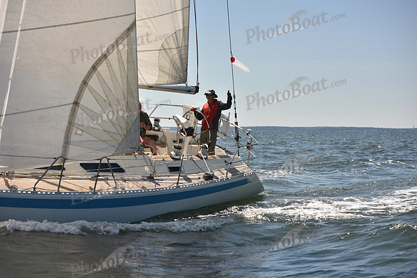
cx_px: 208
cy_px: 139
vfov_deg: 19.5
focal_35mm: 70
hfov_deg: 28.8
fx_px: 811
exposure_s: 1/1250
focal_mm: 70
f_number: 4.5
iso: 250
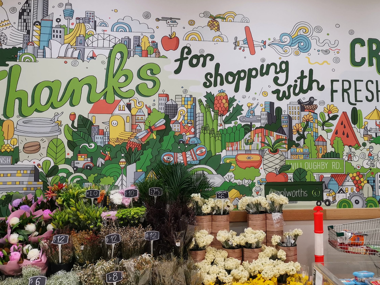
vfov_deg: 32.7
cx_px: 233
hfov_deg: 42.7
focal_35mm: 44
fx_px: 483
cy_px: 106
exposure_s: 1/100
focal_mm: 5.58
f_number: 1.8
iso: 160
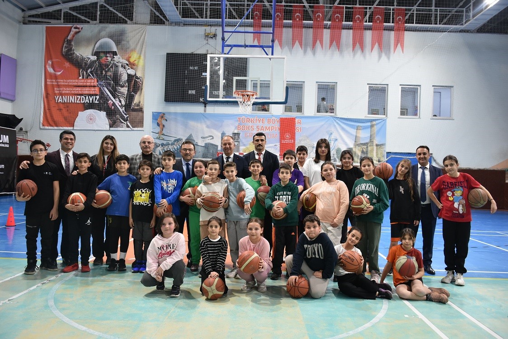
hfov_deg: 61.9
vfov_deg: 43.6
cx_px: 254
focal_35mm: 30
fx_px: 423
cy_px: 170
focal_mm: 20
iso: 800
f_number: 4.5
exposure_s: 1/80
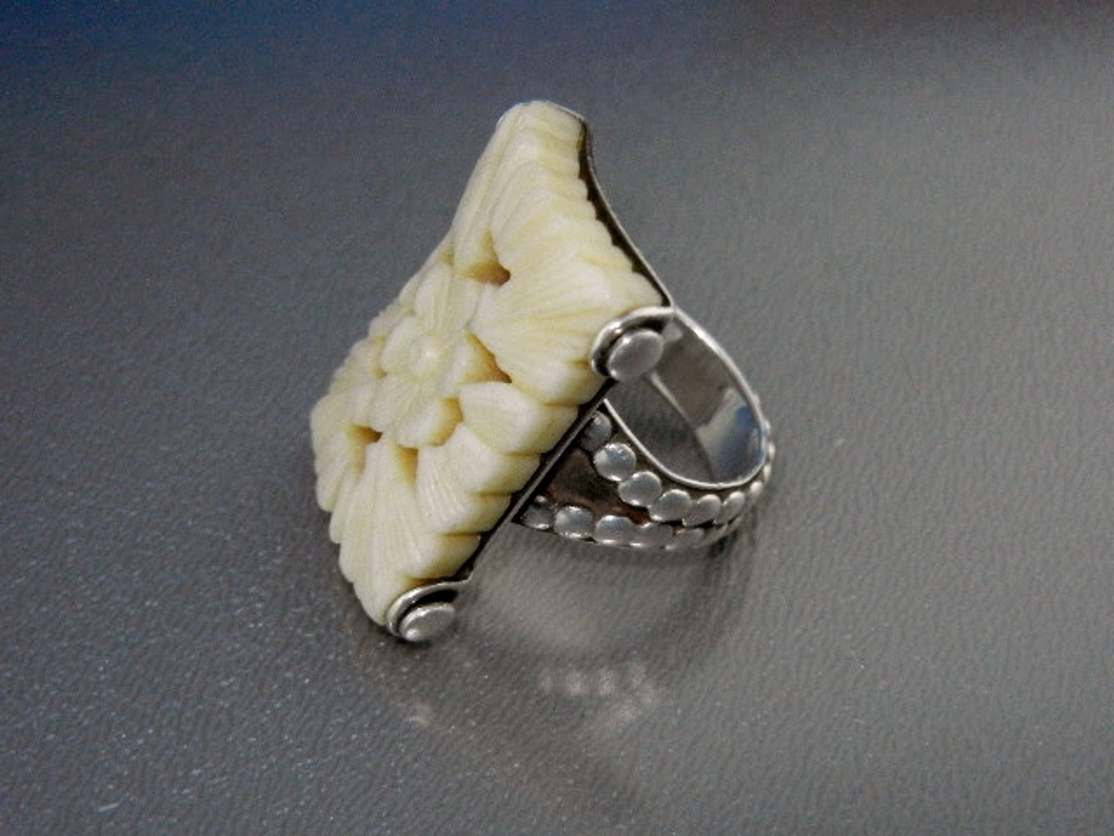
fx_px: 2188
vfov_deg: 21.6
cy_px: 418
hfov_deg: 28.6
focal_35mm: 68
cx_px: 557
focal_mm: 12.2
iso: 800
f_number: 8.2
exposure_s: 1/30
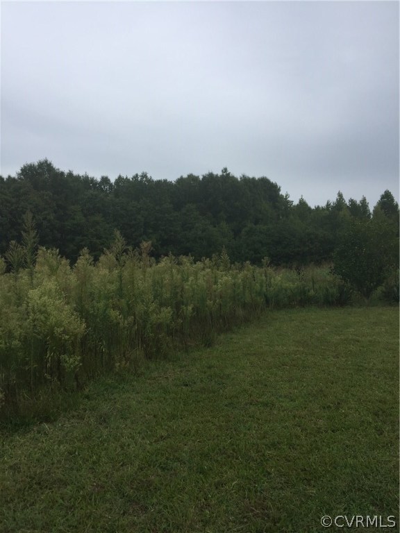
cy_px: 266
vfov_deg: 61.7
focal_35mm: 29
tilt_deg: +1.3
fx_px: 447
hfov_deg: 48.2
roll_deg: -0.8
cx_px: 200
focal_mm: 4.15
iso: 32
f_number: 2.2
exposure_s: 1/449
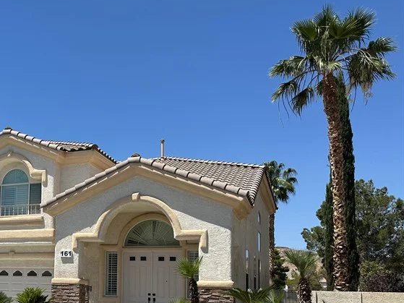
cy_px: 244
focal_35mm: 44
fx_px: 513
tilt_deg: +4.5
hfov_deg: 39.6
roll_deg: -2.0
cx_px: 35
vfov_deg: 32.0
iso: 80
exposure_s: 1/6211
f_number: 1.78
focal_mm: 6.86
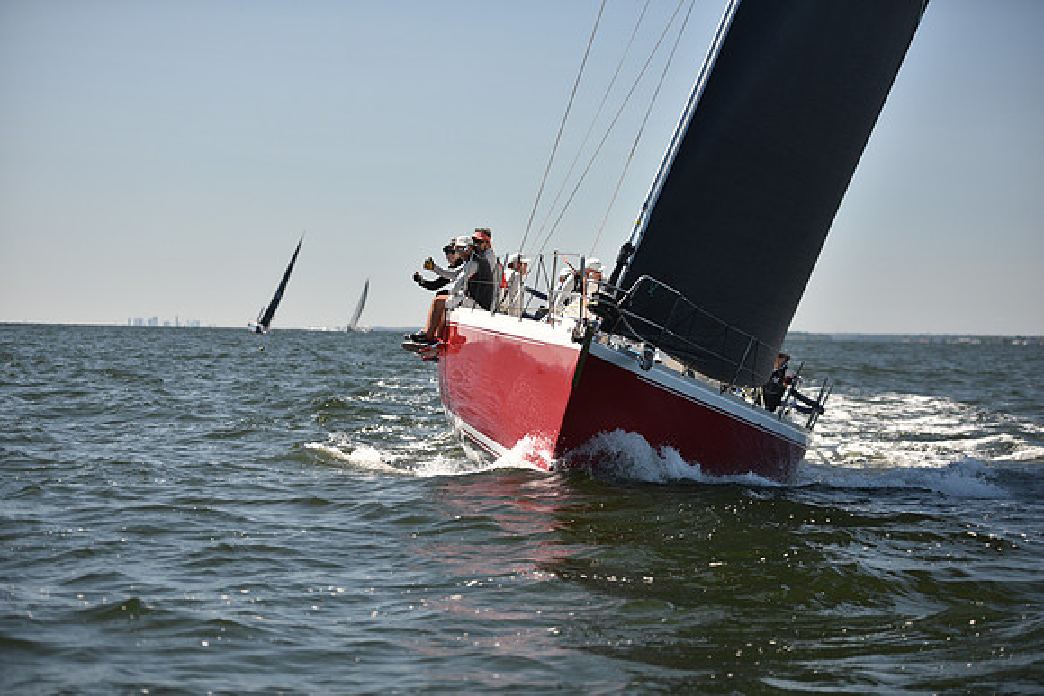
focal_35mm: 95
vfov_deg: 14.4
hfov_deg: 21.5
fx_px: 2756
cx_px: 522
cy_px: 348
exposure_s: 1/1600
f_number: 2.8
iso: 250
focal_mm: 95
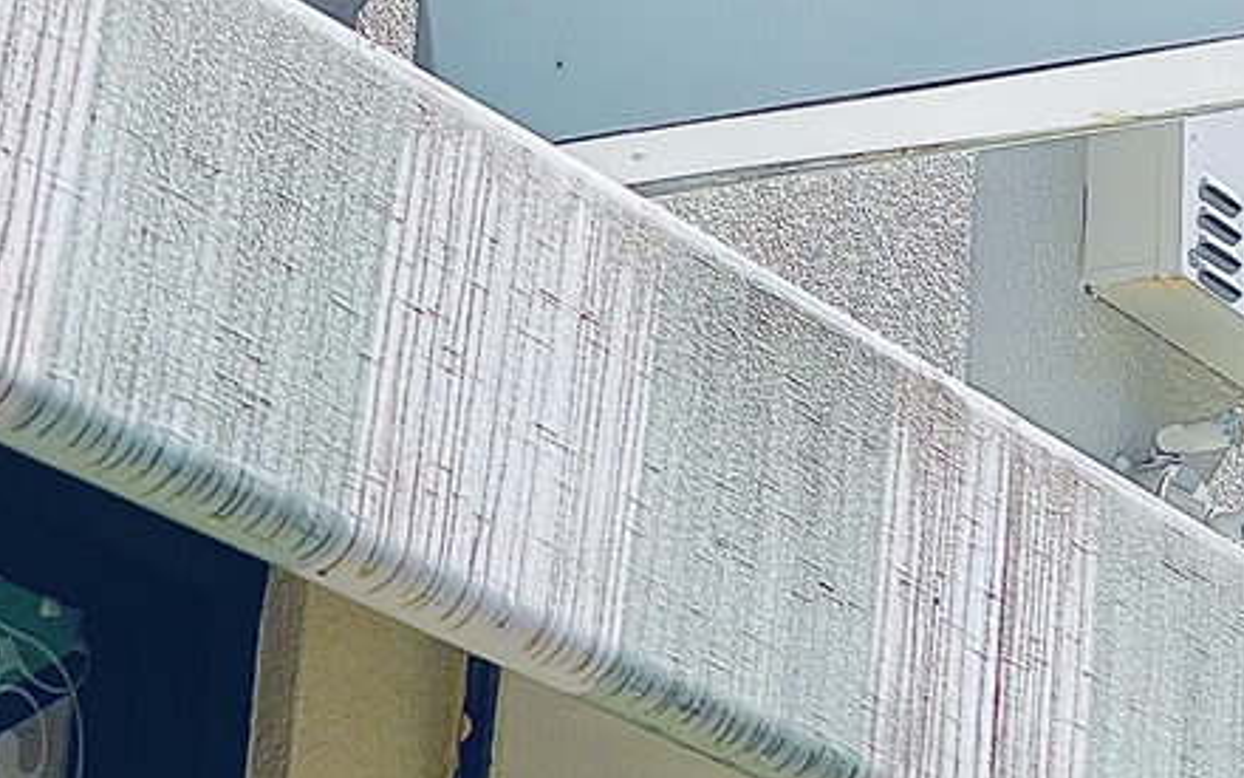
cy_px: -753
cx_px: 1035
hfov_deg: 11.3
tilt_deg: +28.4
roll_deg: -2.8
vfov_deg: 6.9
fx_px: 6272
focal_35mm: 185
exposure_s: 1/1248
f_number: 2.2
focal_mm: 7.5
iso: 20
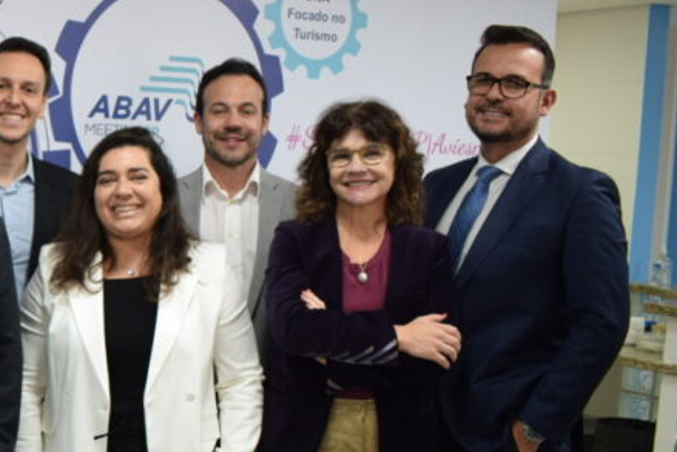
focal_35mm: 63
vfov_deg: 21.5
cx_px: -106
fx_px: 1185
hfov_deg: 28.3
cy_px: 314
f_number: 4
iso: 500
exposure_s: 1/60
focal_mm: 18
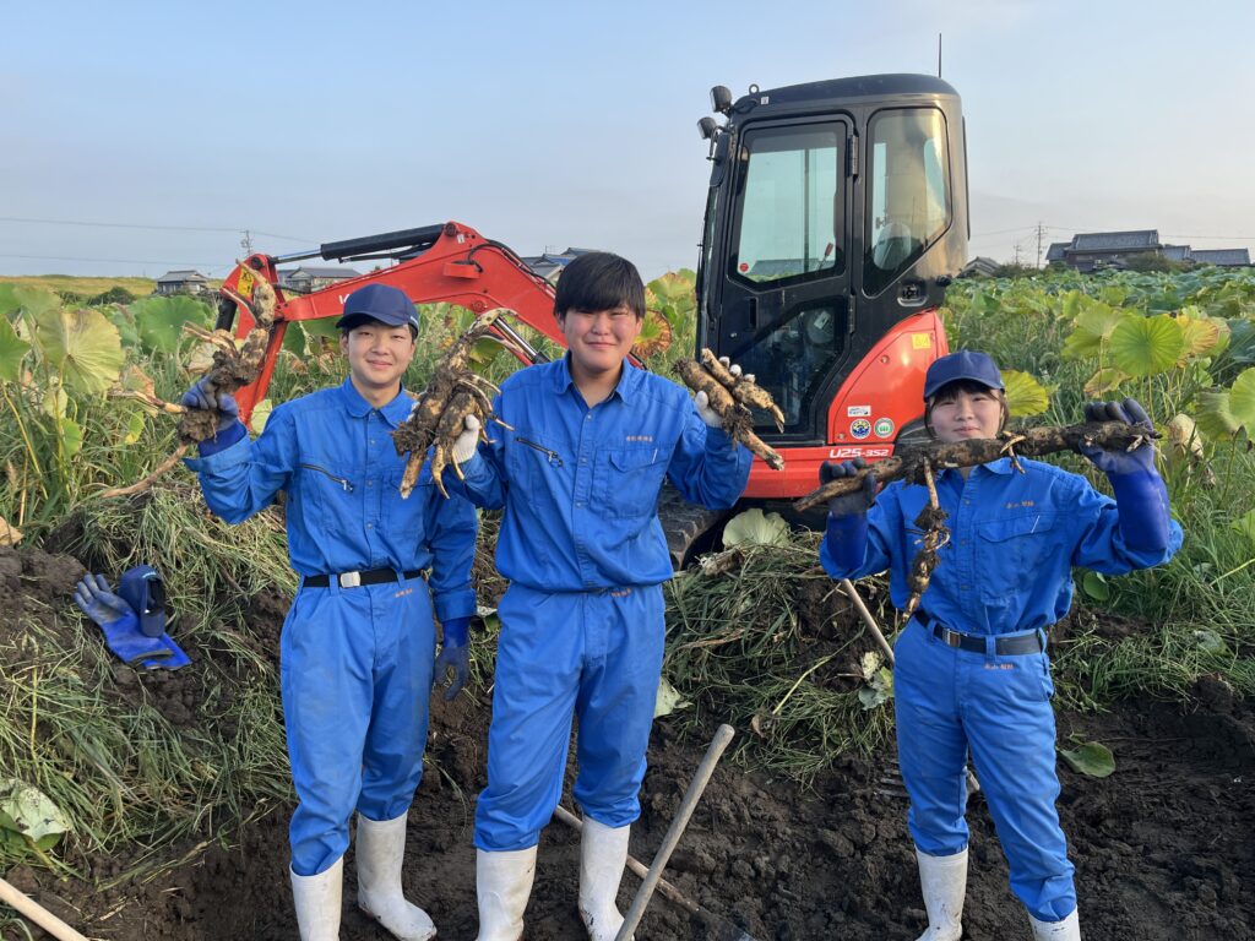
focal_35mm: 26
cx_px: 628
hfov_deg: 67.3
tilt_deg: -10.8
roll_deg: +2.2
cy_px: 470
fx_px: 943
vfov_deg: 53.1
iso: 50
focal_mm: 5.1
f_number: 1.6
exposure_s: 1/481
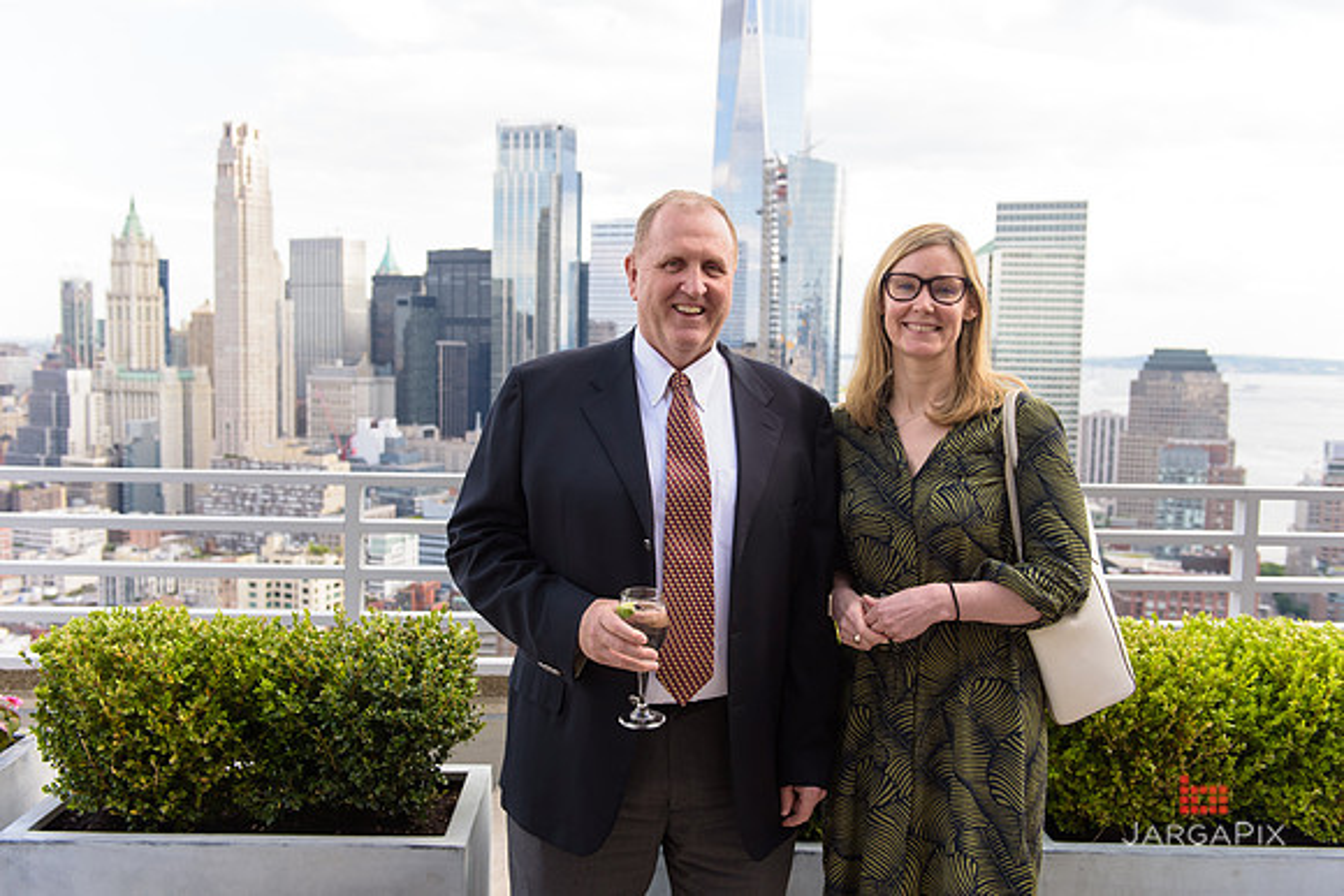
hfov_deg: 58.7
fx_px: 1195
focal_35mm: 32
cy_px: 448
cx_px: 672
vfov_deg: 41.1
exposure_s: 1/500
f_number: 3.5
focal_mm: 32
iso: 400
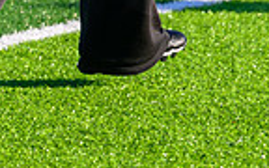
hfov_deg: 2.6
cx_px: 189
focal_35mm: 818
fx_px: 5997
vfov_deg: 1.6
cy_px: -334
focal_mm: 140
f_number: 3.5
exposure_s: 1/1250
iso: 200
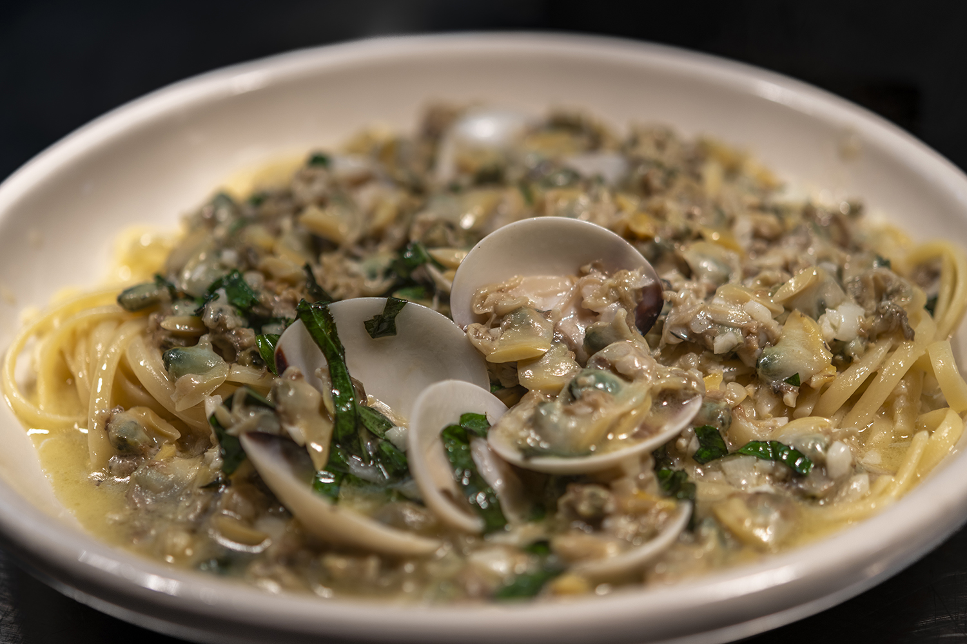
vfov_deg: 22.6
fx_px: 1612
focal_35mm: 60
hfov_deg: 33.4
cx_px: 484
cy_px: 322
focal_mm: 60
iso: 64
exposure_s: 1/200
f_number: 3
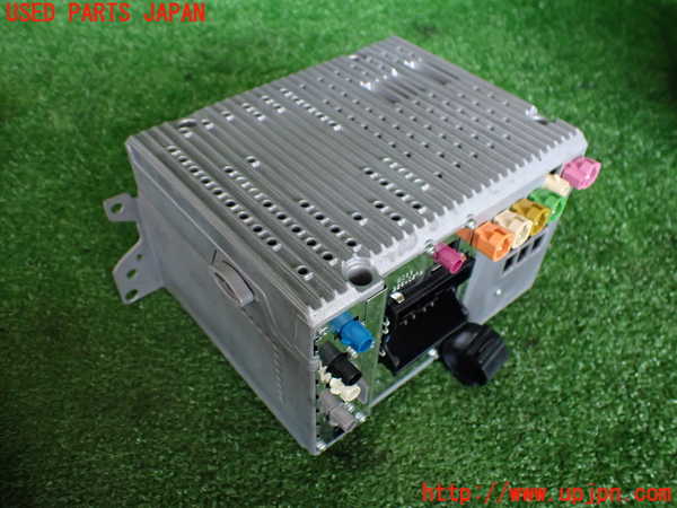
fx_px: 587
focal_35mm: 30
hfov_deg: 60.0
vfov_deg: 46.8
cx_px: 338
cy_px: 254
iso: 400
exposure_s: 1/125
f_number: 2.3
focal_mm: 5.4
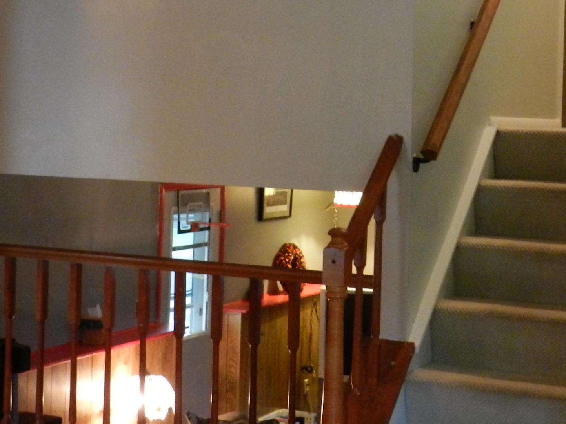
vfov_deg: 18.5
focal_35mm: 79
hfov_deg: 24.7
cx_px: 323
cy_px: 87
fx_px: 1292
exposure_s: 1/8
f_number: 4
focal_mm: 6.7
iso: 800
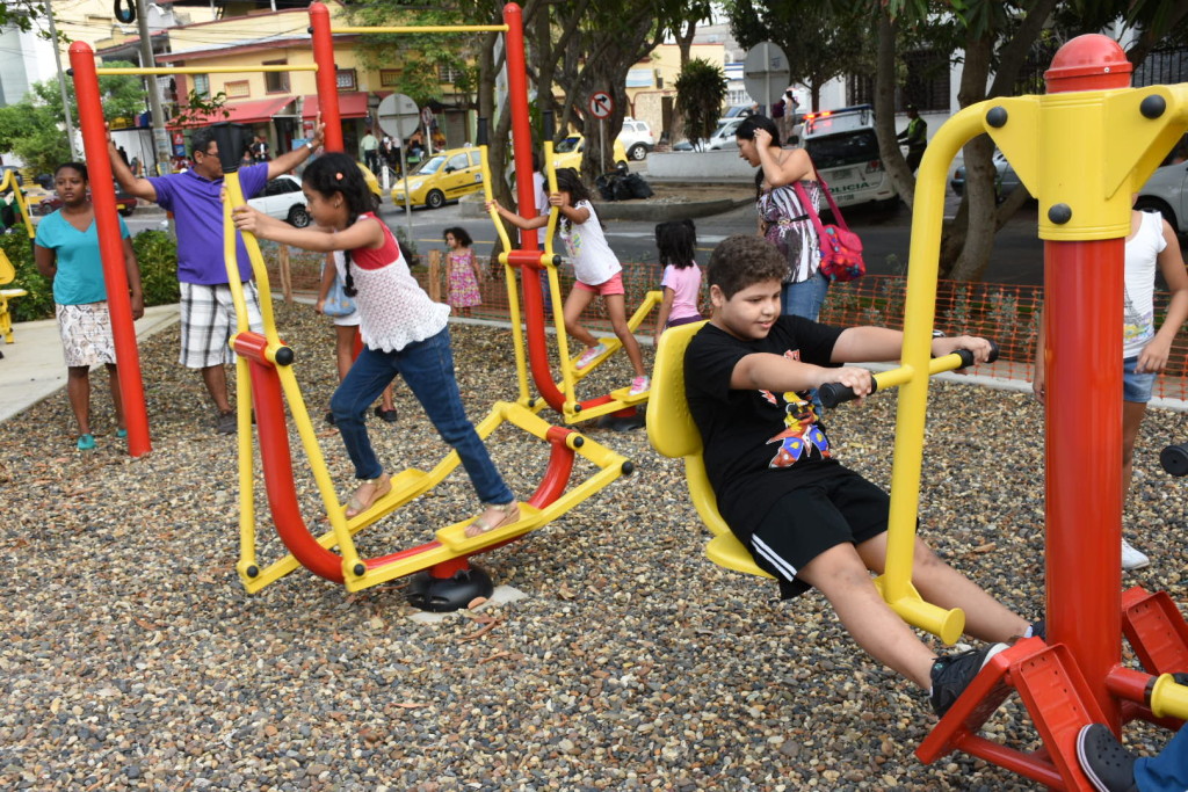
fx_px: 1287
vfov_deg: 34.2
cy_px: 396
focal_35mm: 39
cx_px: 594
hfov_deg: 49.5
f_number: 6.3
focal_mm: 26
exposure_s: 1/60
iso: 160
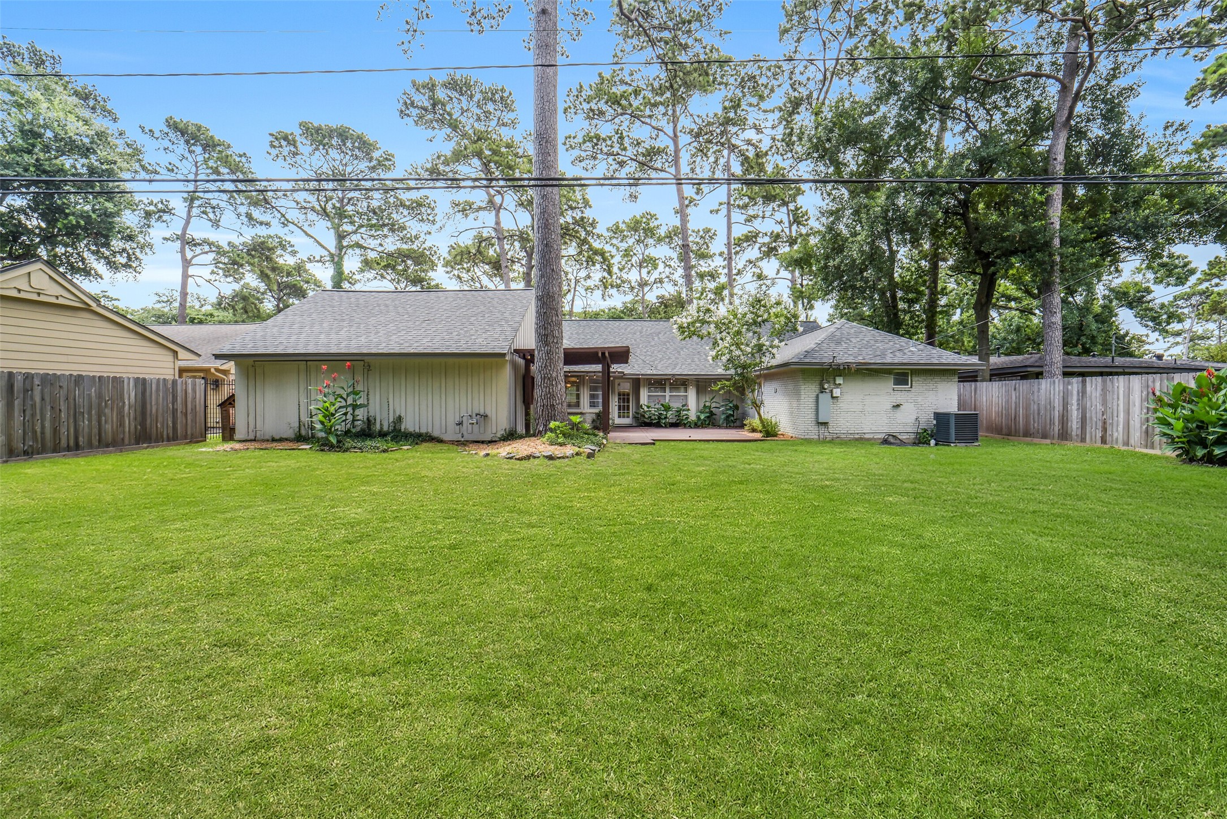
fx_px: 477
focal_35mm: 14
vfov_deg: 81.2
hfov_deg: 104.2
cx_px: 614
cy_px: 410
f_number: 11
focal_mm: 14
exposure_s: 1/250
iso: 500
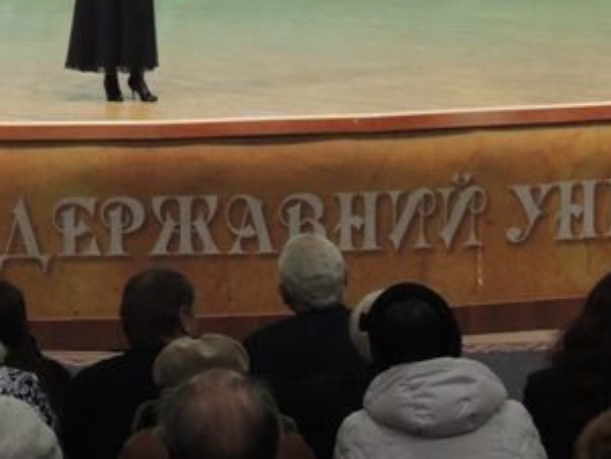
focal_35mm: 125
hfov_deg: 15.6
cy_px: 4
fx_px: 2207
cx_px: 65
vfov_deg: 11.7
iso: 400
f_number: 3.5
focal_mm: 8.3
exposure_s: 1/20
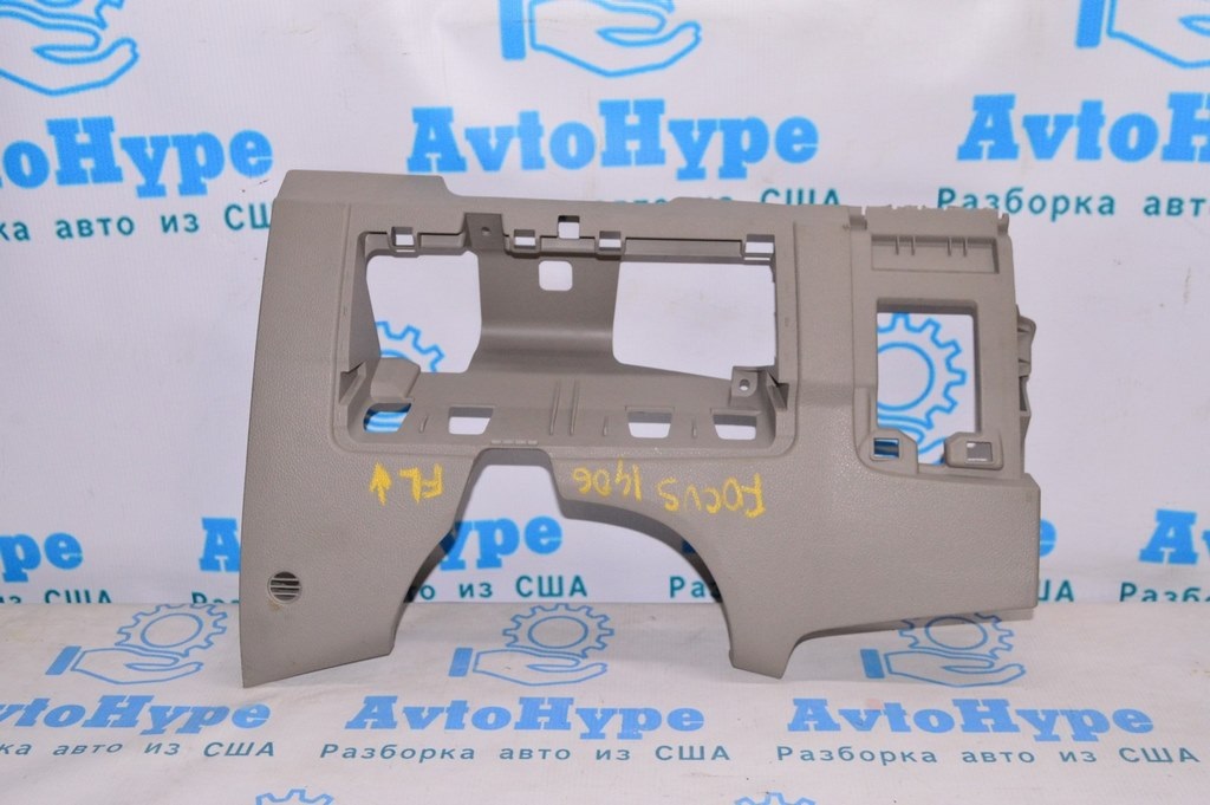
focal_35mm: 39
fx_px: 1310
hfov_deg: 49.6
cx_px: 605
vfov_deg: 34.2
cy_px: 402
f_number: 8
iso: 1600
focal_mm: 26
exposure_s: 1/200
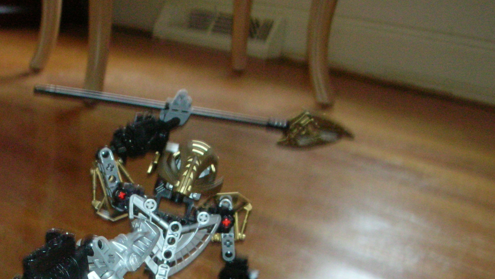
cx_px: 111
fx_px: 827
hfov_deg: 32.6
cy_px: 288
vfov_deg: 18.6
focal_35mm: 63
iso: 200
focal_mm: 5.8
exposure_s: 1/2
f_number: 3
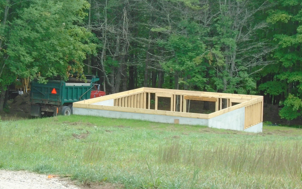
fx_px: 881
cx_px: 87
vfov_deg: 12.2
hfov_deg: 19.4
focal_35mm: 107
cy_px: 61
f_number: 5.5
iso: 250
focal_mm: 12
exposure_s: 1/125
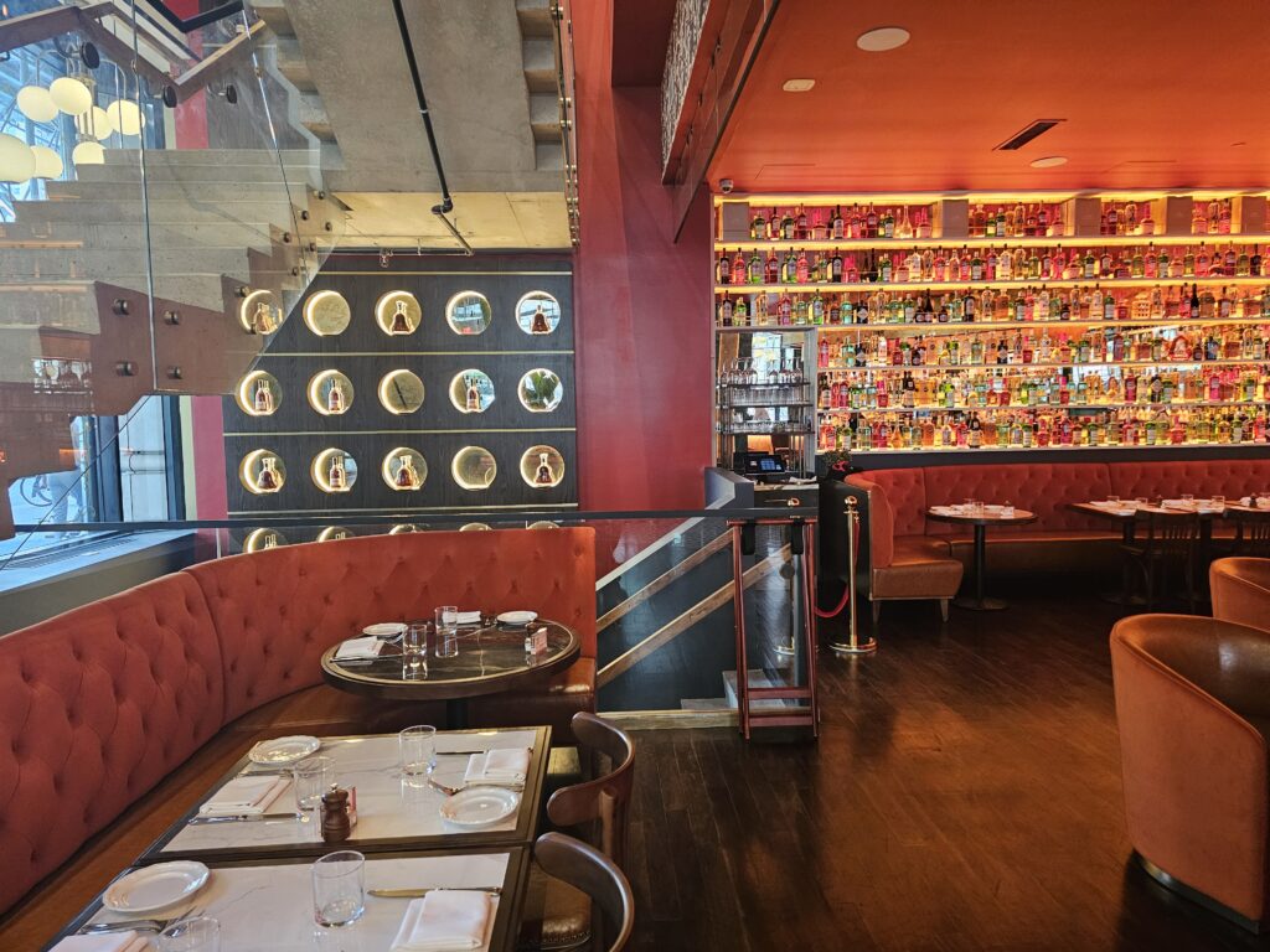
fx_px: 844
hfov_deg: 73.9
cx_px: 635
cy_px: 476
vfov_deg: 58.9
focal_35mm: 23
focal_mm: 6.3
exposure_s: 1/120
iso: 800
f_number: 1.7
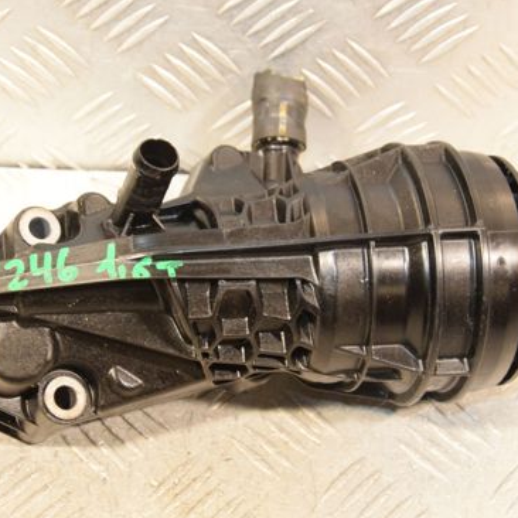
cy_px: 253
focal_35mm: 89
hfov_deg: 19.5
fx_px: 1507
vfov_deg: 19.5
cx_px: 235
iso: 1600
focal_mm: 40
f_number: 5.6
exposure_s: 1/125
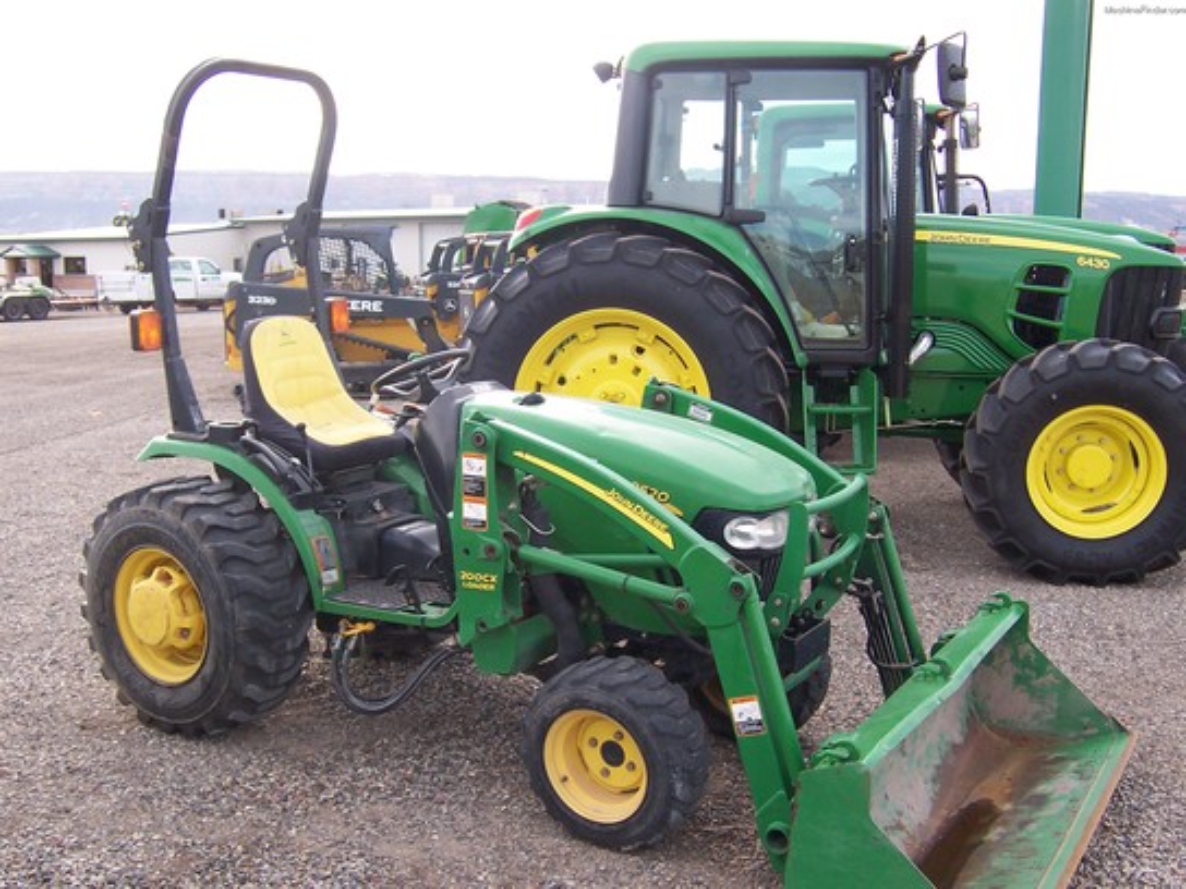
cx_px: 593
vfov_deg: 39.7
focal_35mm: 36
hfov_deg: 51.4
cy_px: 444
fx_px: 1233
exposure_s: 1/180
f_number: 3.4
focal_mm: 5.6
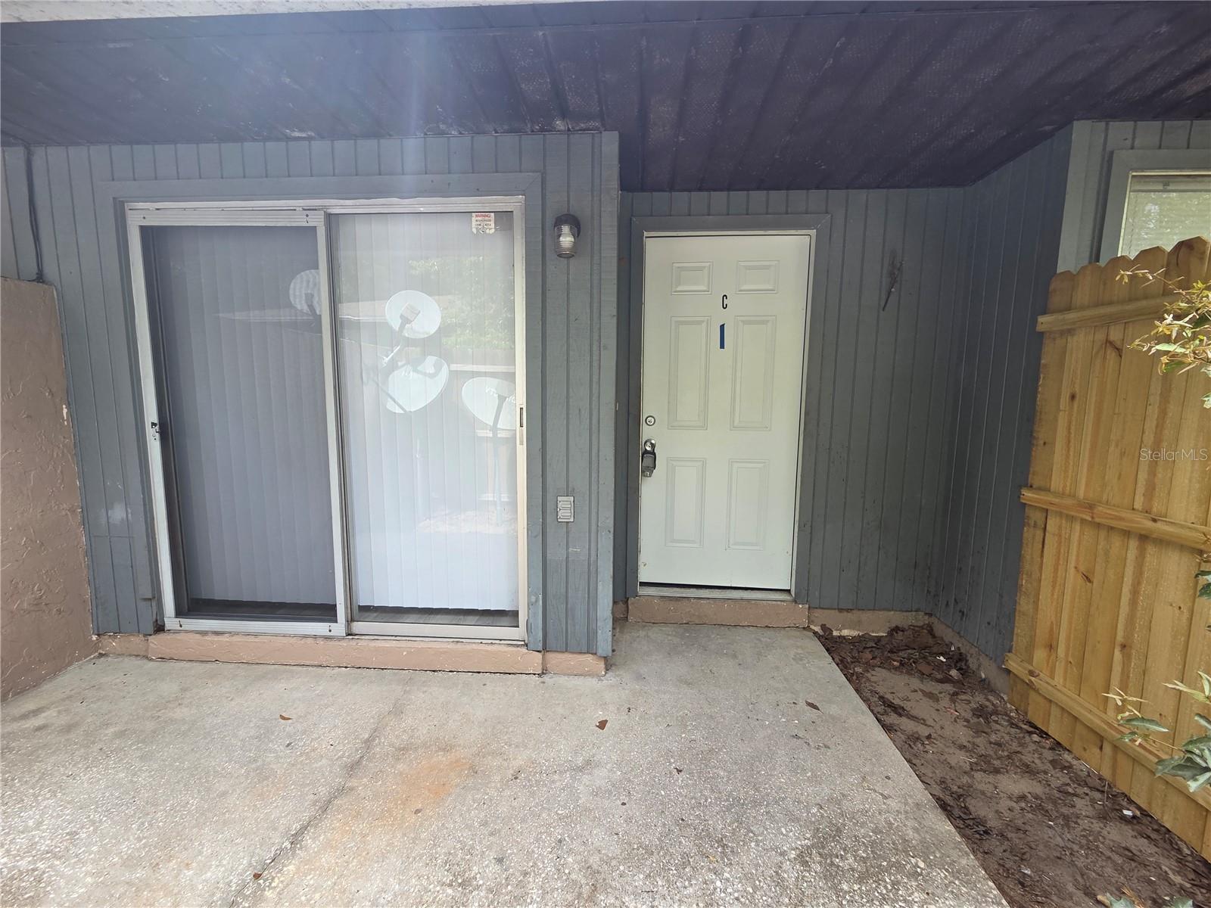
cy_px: 454
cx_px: 606
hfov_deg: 106.2
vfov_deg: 89.9
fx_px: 455
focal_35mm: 13
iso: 50
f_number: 2.2
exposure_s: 1/173
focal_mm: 2.2
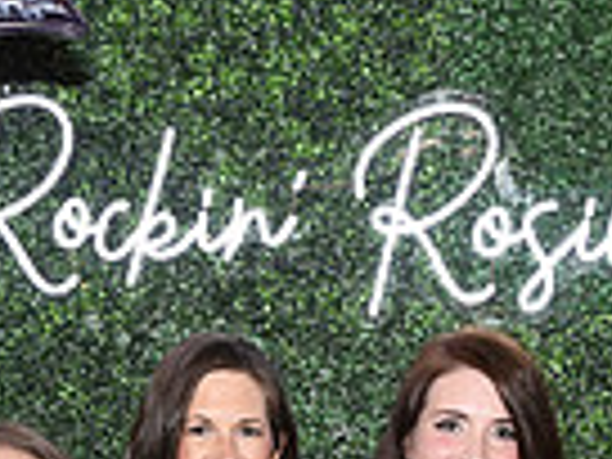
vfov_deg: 11.5
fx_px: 2104
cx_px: 270
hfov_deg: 16.5
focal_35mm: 119
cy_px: 844
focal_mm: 29
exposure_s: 1/60
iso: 500
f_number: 6.3
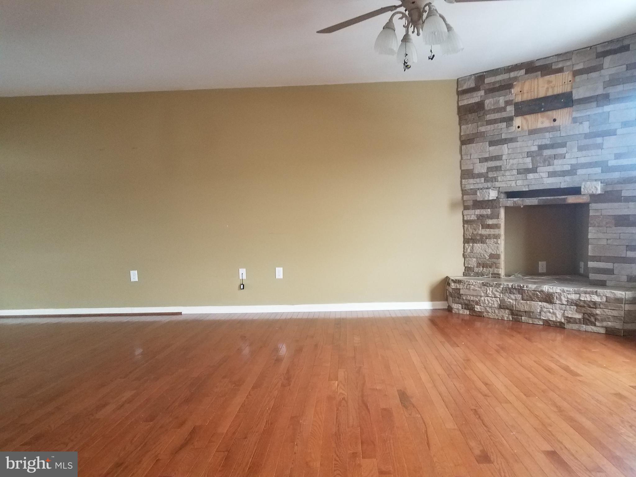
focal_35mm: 26
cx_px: 318
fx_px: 478
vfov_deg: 53.1
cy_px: 238
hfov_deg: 67.3
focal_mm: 4.2
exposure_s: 1/15
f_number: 1.7
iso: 200
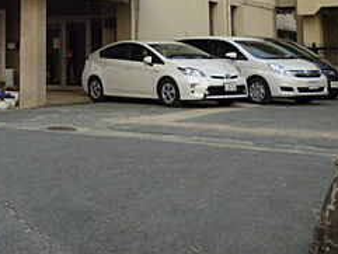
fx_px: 645
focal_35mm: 66
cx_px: 0
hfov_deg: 27.7
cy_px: -41
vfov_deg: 20.9
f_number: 3.1
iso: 100
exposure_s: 1/400
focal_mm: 5
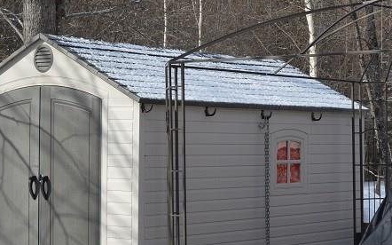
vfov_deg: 12.4
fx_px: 1121
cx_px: 278
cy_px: 163
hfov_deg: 19.7
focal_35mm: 105
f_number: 7.1
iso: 100
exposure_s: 1/200
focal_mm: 38
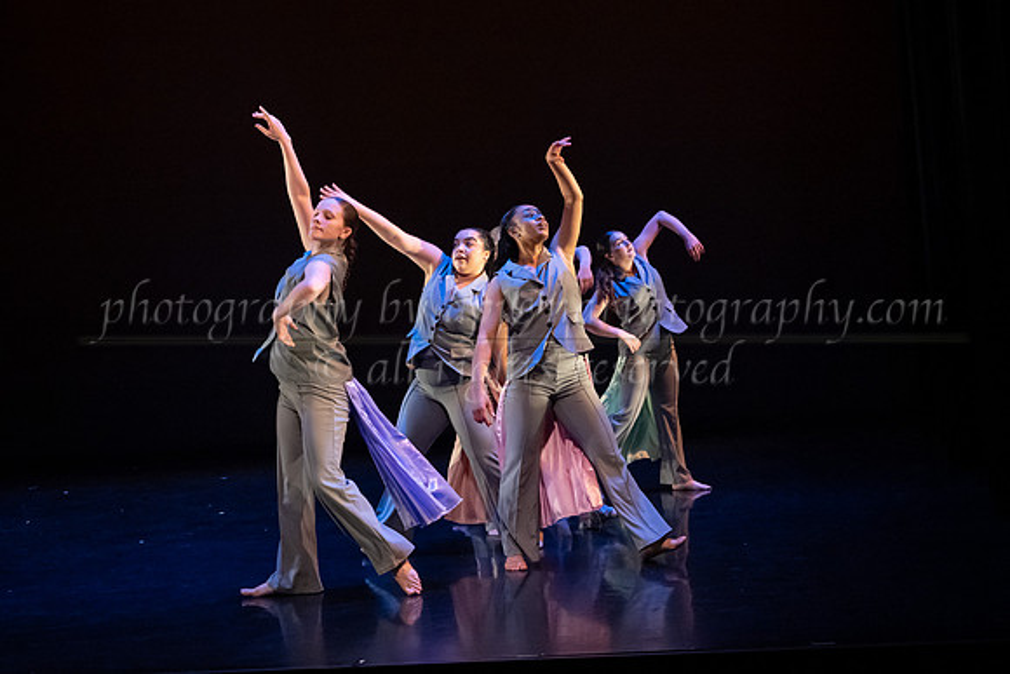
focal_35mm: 64
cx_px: 601
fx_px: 1805
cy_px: 333
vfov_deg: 21.2
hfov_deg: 31.2
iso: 6400
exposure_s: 1/400
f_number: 4
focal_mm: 54
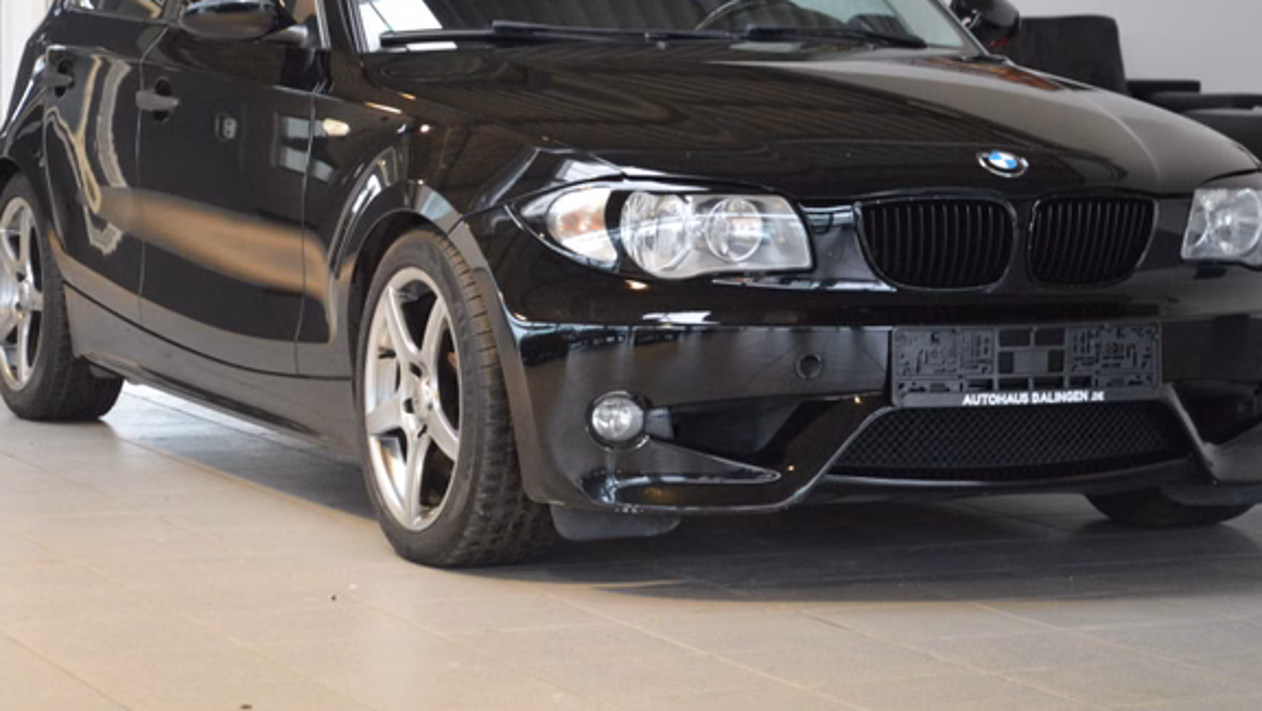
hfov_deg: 19.8
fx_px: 3615
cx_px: 643
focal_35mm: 108
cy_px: 258
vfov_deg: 11.2
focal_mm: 62
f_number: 5.3
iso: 2500
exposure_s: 1/60
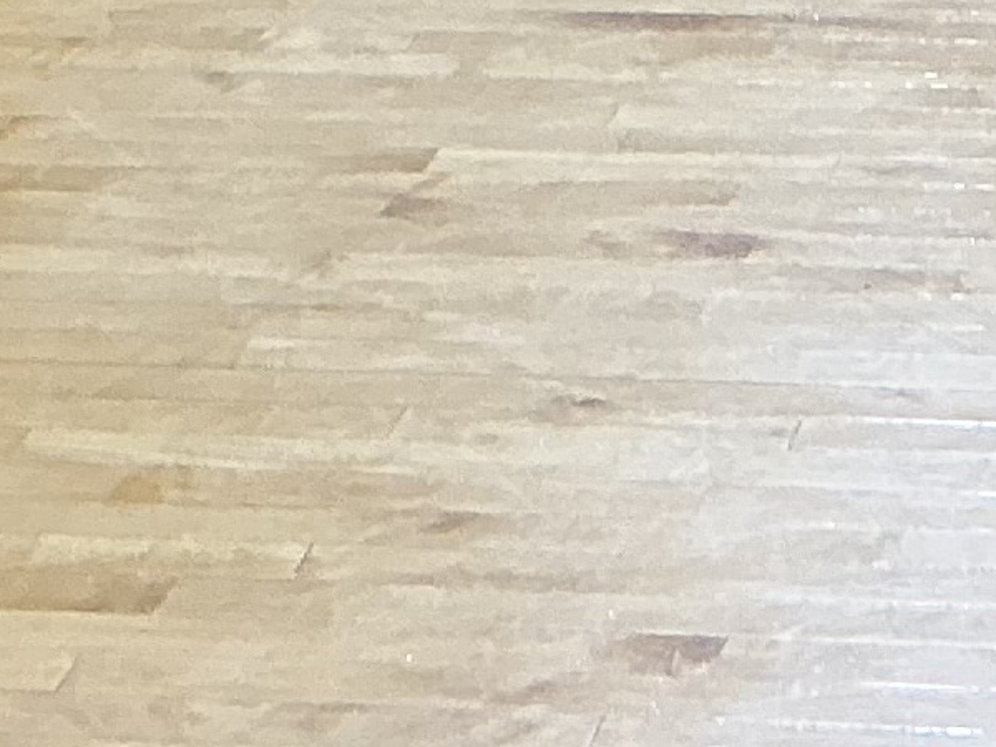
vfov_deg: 6.7
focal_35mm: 195
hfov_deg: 10.1
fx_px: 5611
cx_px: 659
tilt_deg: -0.4
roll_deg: +2.9
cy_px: -1678
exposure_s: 1/60
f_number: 1.8
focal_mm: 3
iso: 80
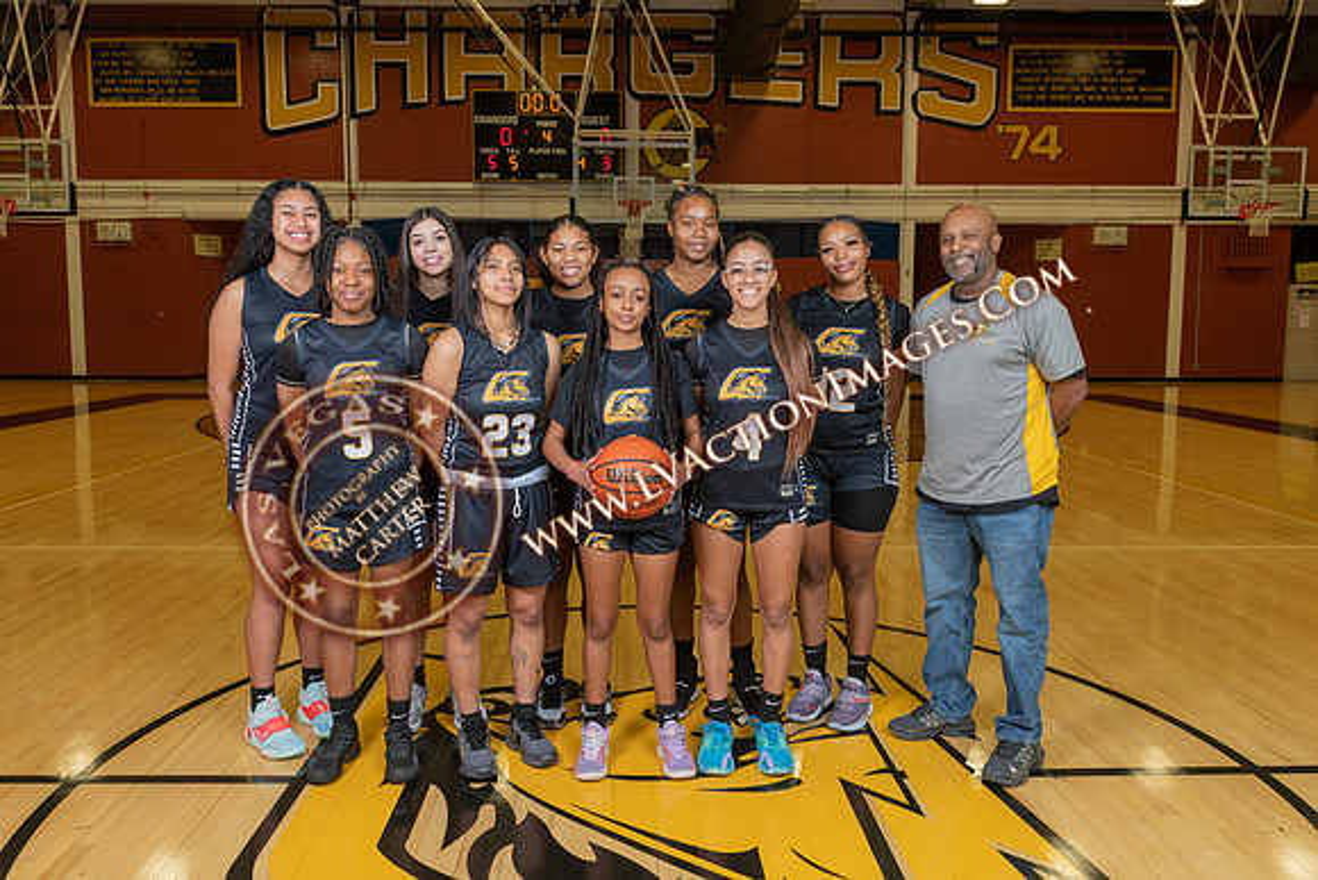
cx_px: 639
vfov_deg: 45.7
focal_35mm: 28
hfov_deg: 64.6
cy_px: 428
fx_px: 1043
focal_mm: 27
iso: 250
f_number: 7.1
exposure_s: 1/50
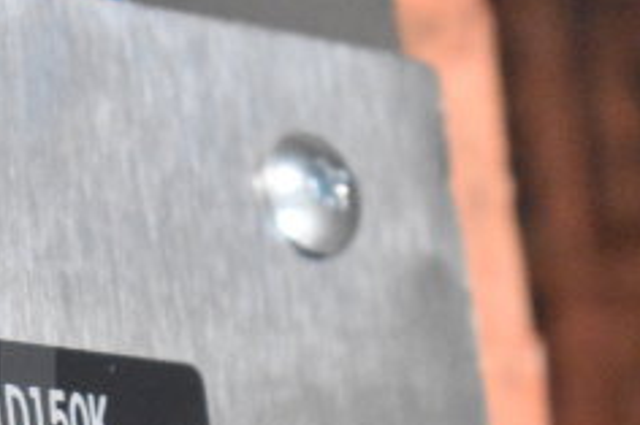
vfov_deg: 6.4
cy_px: 475
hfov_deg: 9.5
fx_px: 3789
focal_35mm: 213
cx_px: -179
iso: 12800
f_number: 5.6
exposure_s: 1/100
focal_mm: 55
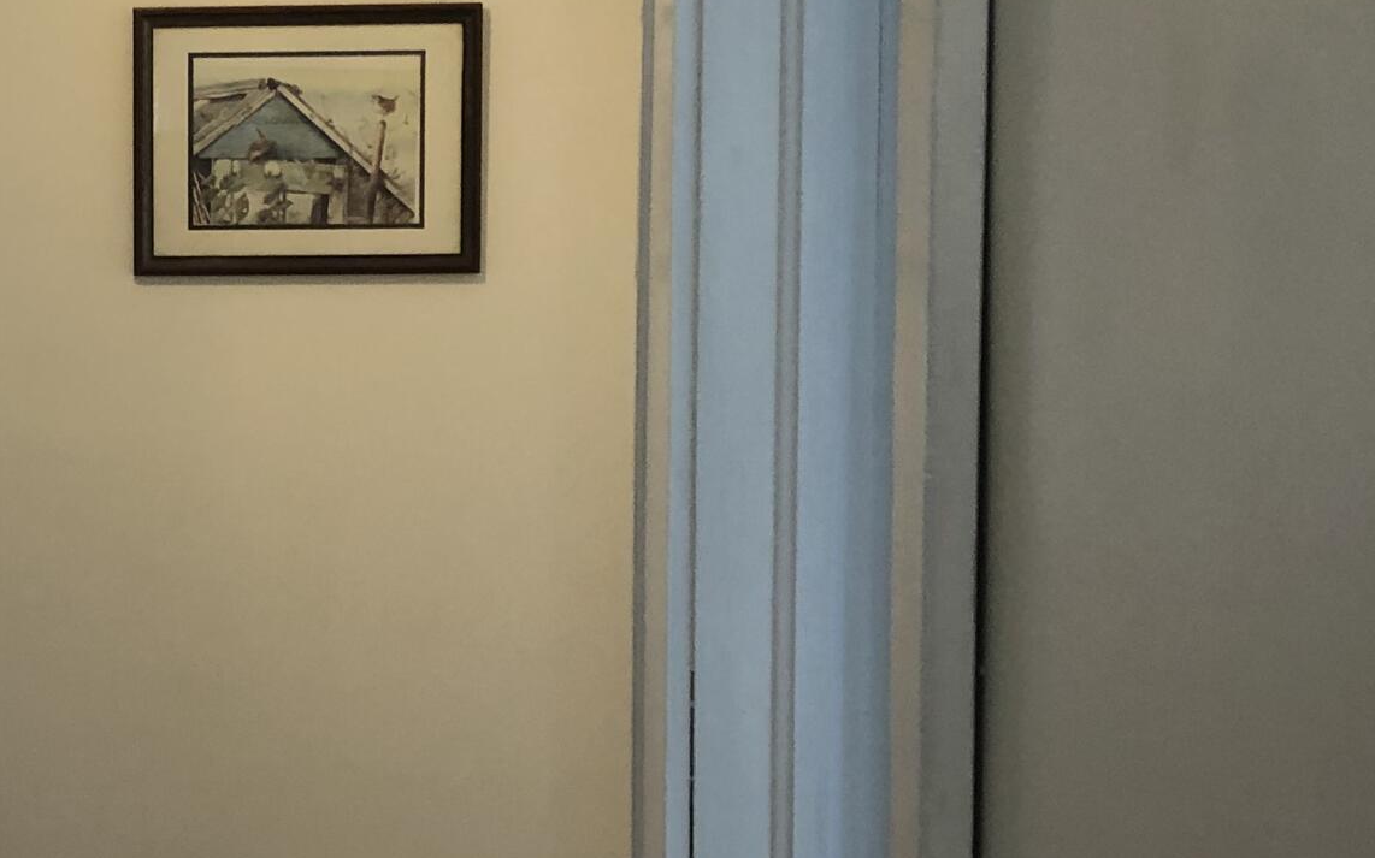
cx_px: 31
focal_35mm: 78
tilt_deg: -1.2
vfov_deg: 16.7
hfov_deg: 25.3
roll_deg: -0.9
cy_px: 436
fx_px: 2922
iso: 40
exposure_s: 1/24
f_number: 1.8
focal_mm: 3.99
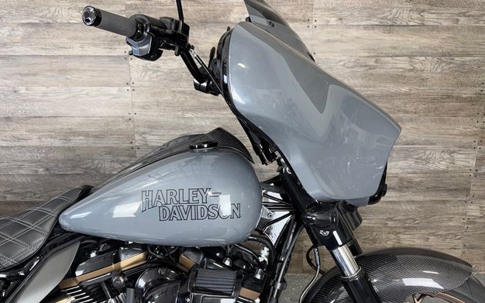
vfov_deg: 47.6
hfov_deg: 70.4
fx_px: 344
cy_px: 158
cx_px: 246
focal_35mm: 26
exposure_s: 1/27
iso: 64
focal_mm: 6.76
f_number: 1.78
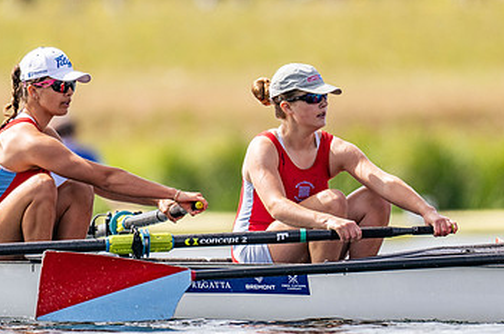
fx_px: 20817
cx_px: 316
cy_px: 166
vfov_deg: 0.9
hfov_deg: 1.4
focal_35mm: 1489
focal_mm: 600
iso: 200
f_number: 4
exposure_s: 1/2500
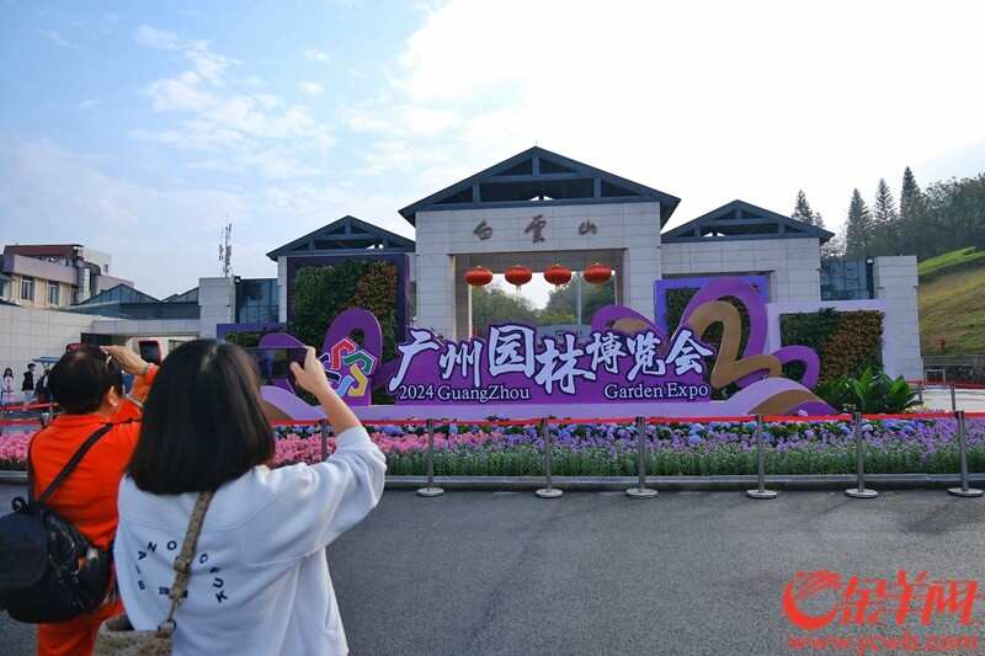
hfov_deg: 73.8
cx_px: 492
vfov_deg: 53.1
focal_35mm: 24
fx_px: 656
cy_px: 328
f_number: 4
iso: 160
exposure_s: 1/640
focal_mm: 16
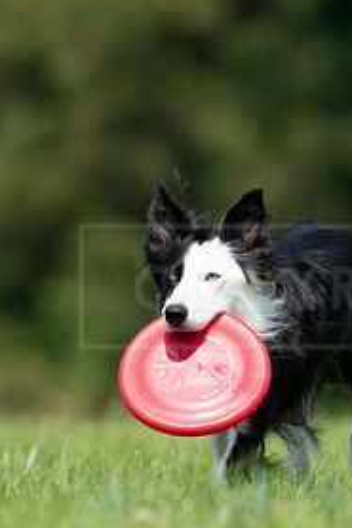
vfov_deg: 1.6
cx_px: 261
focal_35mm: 1256
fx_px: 18397
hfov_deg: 1.1
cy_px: 319
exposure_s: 1/4000
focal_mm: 600
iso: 1250
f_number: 6.3
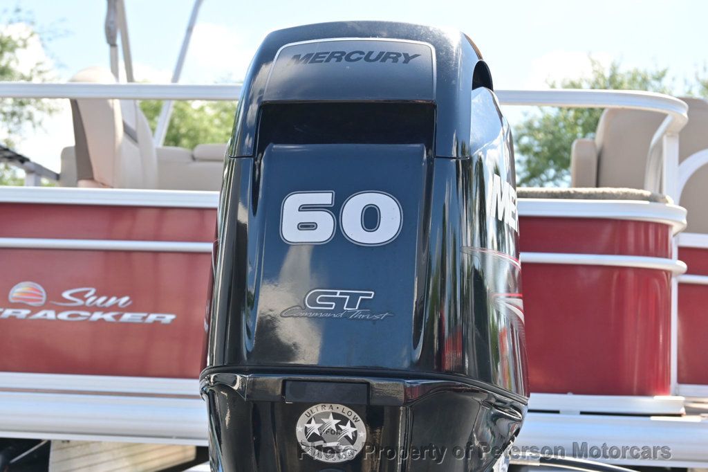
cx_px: 354
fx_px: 1180
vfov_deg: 22.6
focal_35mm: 60
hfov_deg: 33.4
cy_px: 236
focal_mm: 40
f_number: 6.3
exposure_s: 1/160
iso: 100
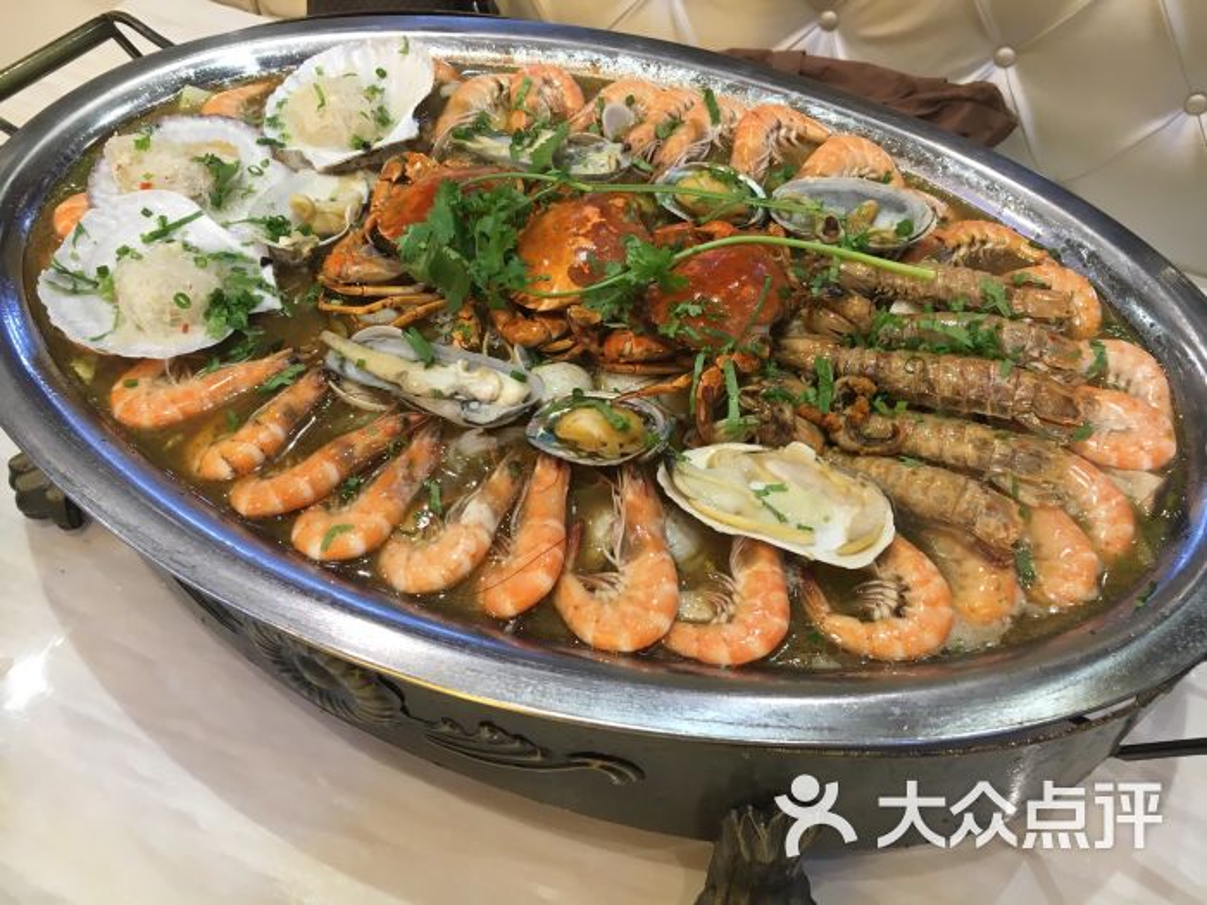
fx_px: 1011
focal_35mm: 29
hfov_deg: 61.7
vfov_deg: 48.2
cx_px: 604
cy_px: 452
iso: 80
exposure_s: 1/33
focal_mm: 4.15
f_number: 2.2
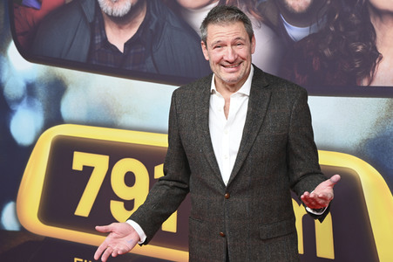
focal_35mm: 69
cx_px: 196
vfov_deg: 19.7
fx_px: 753
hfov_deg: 29.3
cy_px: 131
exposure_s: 1/160
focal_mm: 69
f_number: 6
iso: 1000
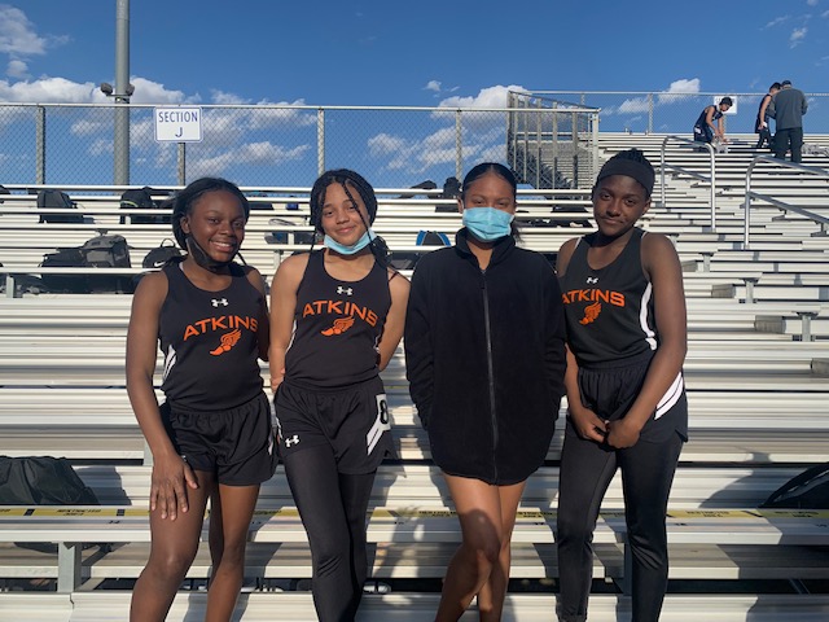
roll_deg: -0.4
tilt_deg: -0.6
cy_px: 311
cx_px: 414
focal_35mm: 26
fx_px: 623
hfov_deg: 67.3
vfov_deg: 53.1
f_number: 1.8
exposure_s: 1/2075
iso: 25
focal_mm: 4.25
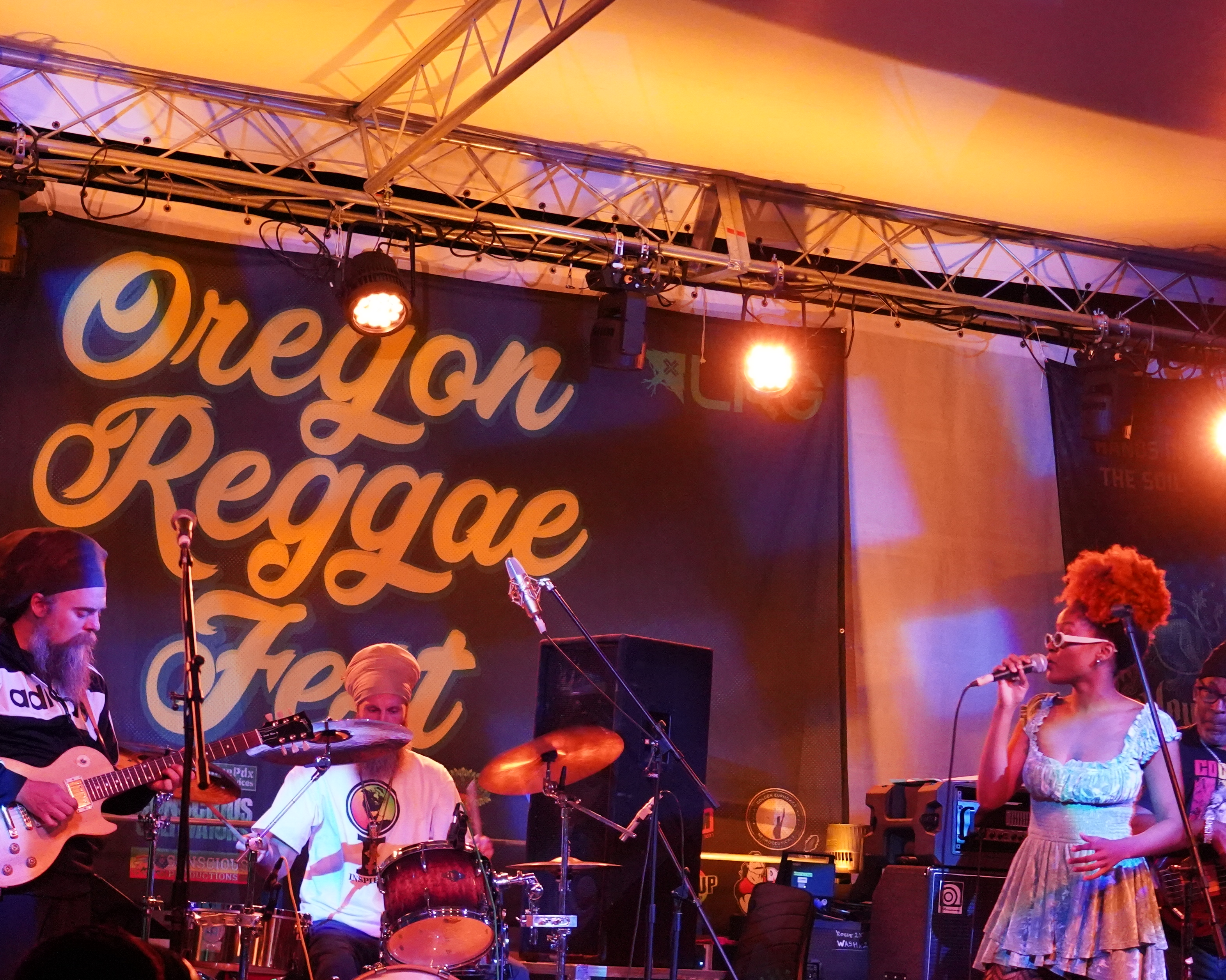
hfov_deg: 21.9
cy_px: 694
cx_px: 1025
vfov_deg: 17.8
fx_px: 3120
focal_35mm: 86
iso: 10000
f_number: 4
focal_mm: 48
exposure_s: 1/160
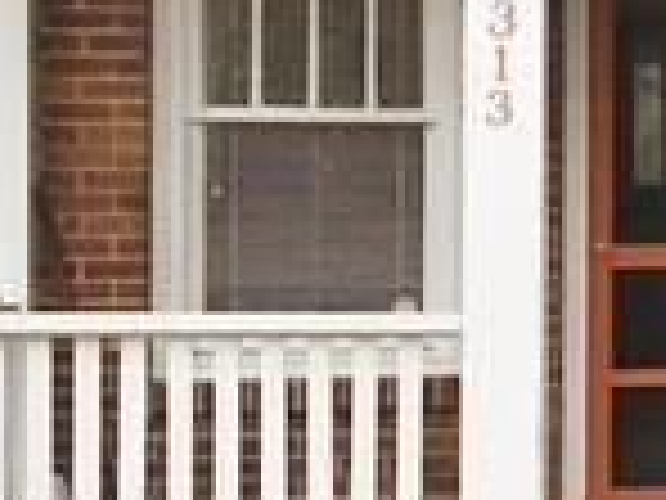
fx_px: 3867
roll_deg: -0.6
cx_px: 1827
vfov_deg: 7.4
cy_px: 169
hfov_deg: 8.6
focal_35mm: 201
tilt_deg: -0.3
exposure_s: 1/444
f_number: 2.2
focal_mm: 4.15
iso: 25
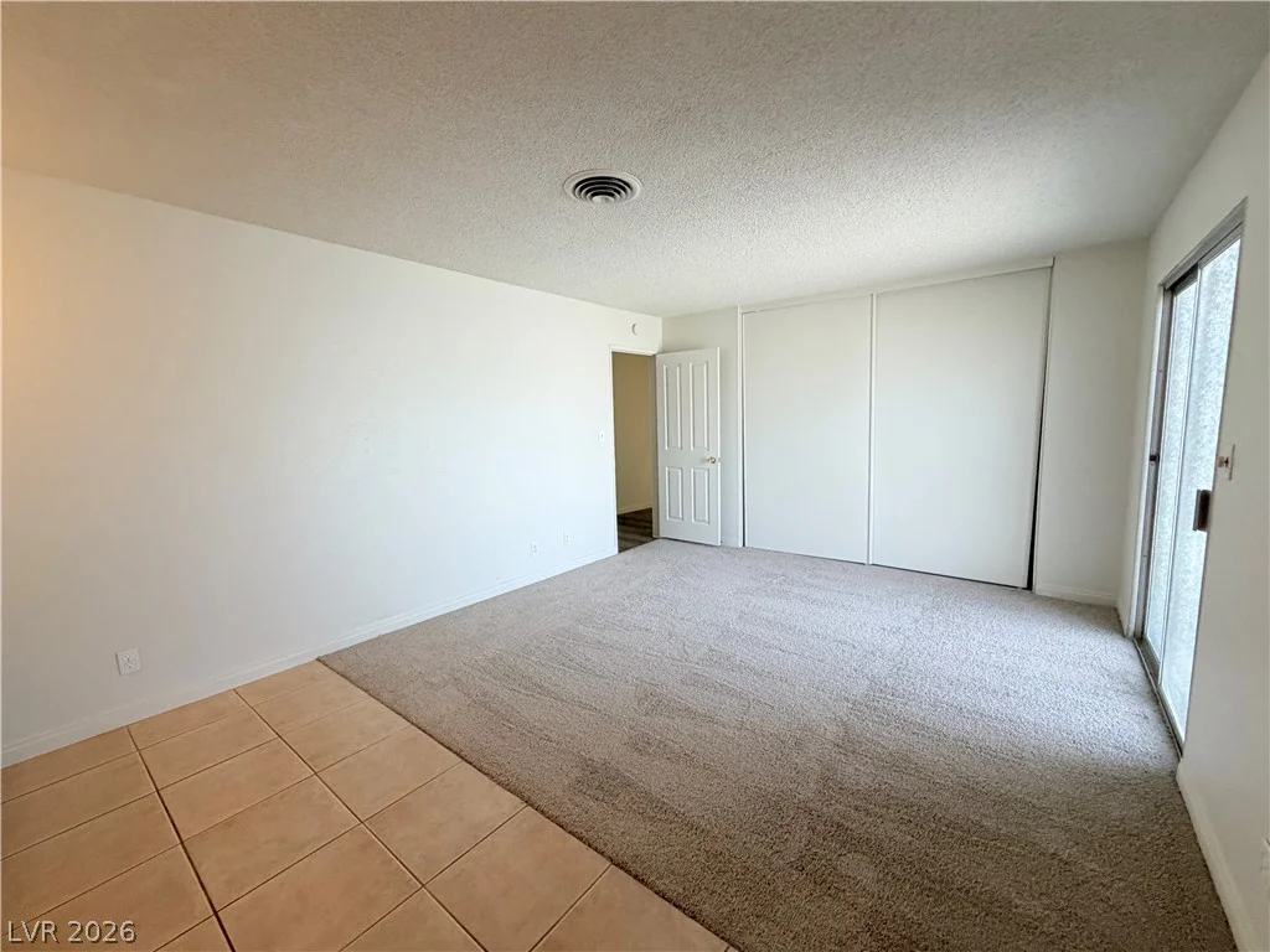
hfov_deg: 102.1
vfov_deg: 85.7
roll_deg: +0.7
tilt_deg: -7.0
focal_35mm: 14
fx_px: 514
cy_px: 476
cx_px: 635
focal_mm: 2.22
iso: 320
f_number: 2.2
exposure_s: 1/120
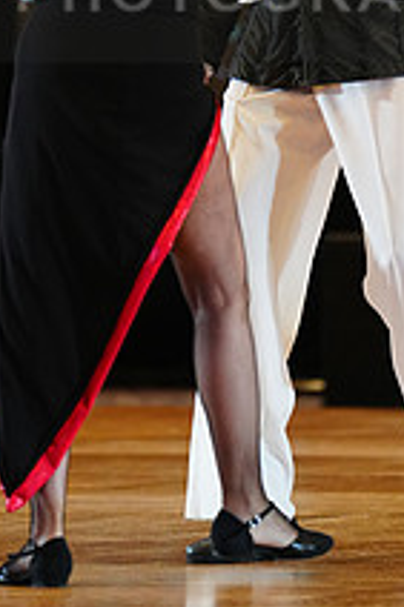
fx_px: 9239
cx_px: 191
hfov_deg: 2.5
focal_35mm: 548
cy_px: -31
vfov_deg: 3.8
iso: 2000
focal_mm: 200
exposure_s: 1/400
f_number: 2.8
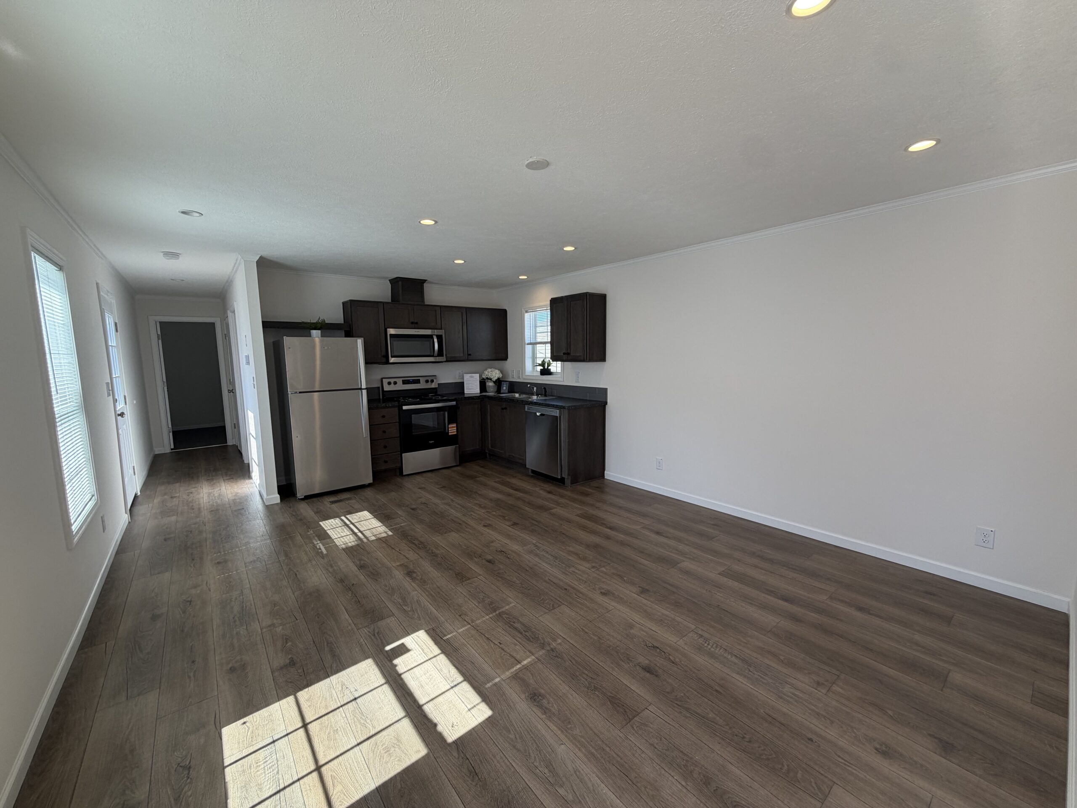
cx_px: 538
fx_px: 436
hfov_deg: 102.1
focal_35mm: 14
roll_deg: +0.9
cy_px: 404
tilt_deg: -6.4
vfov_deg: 85.7
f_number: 2.2
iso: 32
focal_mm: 2.22
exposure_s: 1/120
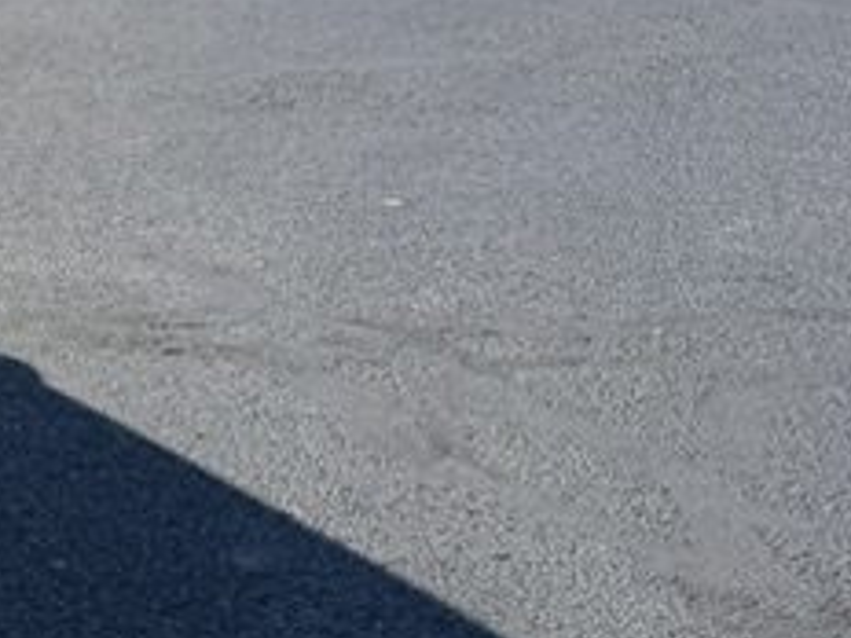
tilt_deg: -12.5
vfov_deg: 13.9
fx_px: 2606
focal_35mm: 106
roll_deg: +6.7
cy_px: 191
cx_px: -910
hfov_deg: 14.8
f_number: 1.78
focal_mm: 6.76
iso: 80
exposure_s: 1/3759
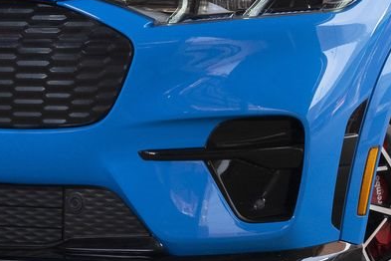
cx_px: 296
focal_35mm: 236
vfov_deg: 5.8
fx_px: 2563
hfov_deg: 8.7
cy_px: -2
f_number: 7.1
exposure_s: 1/250
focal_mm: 58
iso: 800
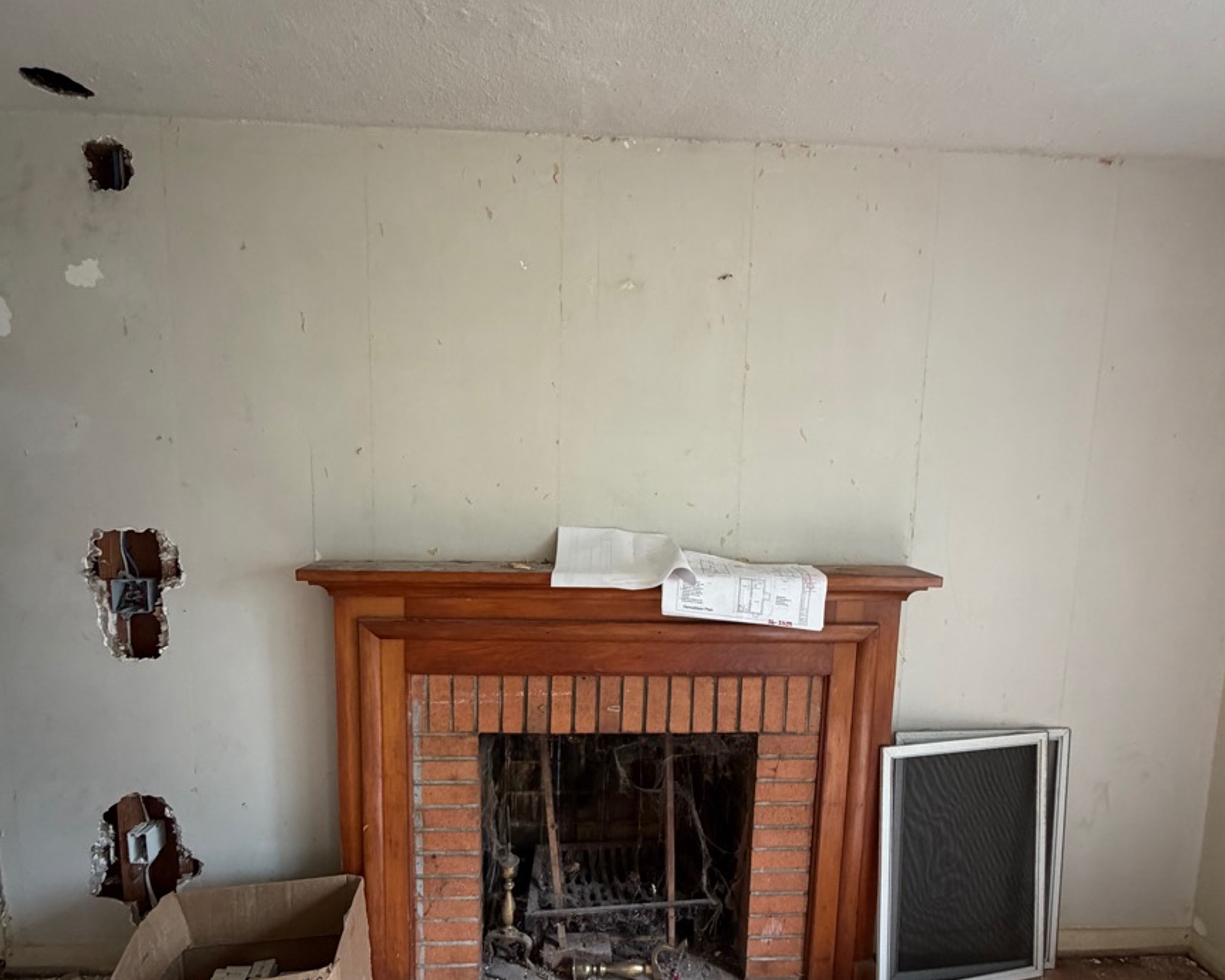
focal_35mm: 19
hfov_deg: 83.3
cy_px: 558
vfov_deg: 70.5
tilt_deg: -7.1
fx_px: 689
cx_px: 595
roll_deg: -0.4
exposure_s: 1/68
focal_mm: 2.22
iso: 320
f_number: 2.2
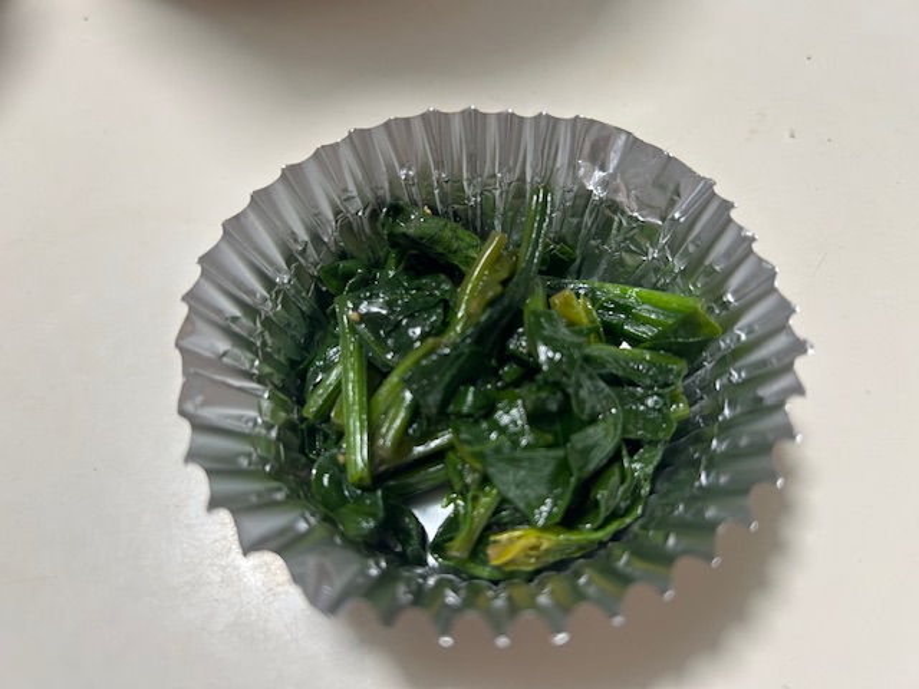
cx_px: 460
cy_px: 344
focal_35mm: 26
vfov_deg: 53.1
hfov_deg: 67.3
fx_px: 690
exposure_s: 1/60
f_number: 1.5
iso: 125
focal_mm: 5.7
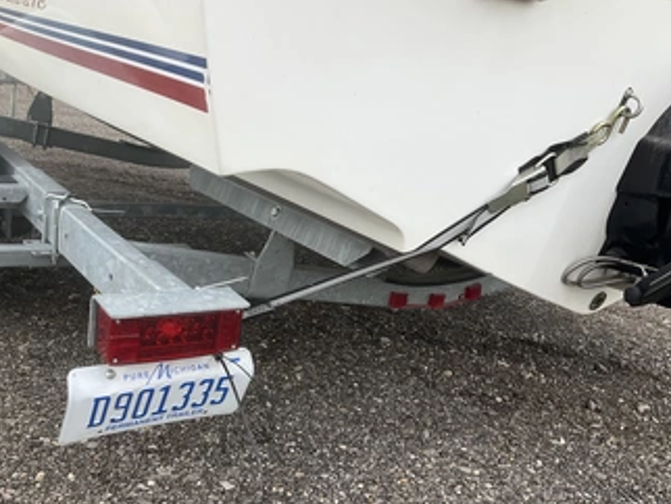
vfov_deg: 39.6
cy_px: 296
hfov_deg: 51.3
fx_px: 698
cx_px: 365
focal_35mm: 36
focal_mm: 3
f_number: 1.8
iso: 25
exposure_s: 1/816
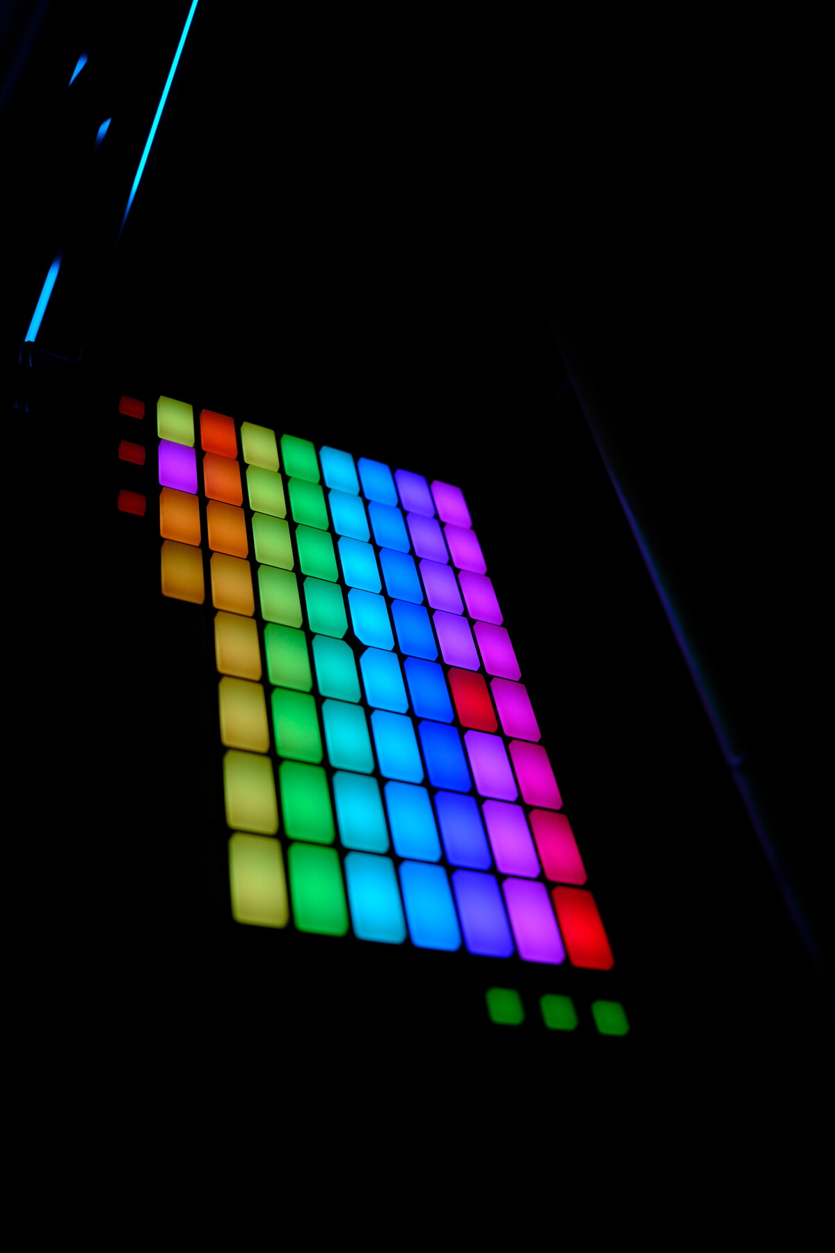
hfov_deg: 37.9
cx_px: 418
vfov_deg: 54.4
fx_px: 1218
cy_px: 626
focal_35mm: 35
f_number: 2.8
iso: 640
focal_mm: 23
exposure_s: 1/125
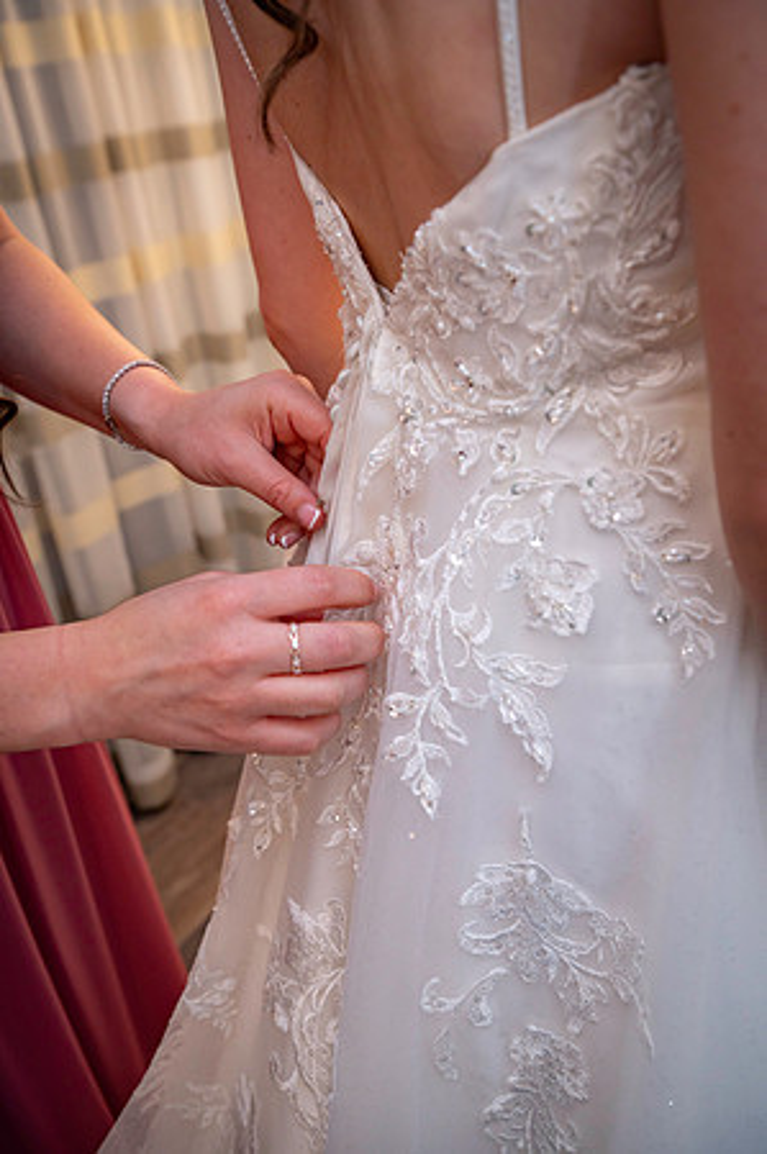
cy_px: 577
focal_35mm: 34
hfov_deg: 38.8
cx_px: 384
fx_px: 1089
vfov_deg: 55.8
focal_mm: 34
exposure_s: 1/160
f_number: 5
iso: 1000
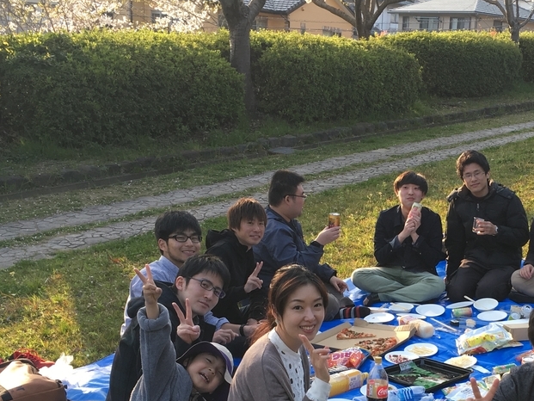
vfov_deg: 25.7
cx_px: 440
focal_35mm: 56
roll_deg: -4.1
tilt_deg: -15.6
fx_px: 864
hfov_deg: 33.2
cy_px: 318
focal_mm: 4.15
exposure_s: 1/165
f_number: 2.2
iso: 25
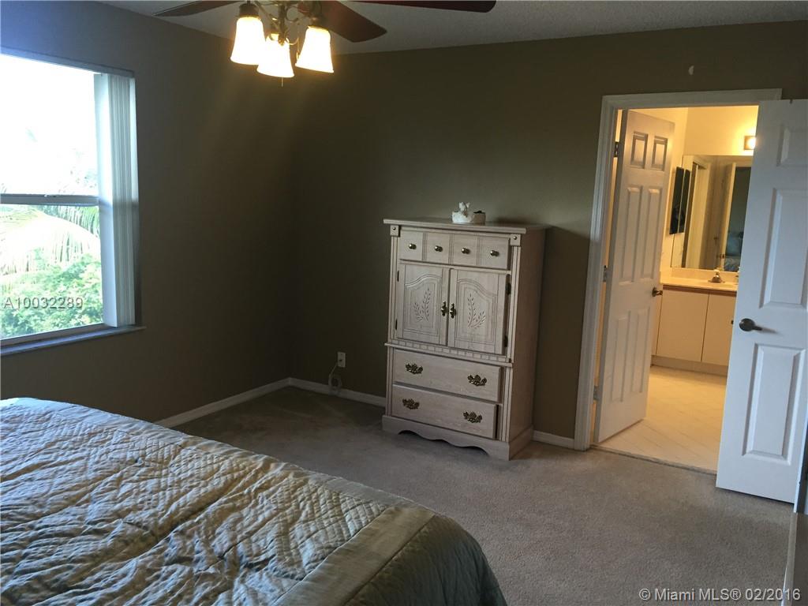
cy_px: 303
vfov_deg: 48.2
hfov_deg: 61.7
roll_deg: -2.6
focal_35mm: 29
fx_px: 677
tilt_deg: -8.0
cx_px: 404
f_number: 2.2
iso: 50
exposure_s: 1/30
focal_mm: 4.15
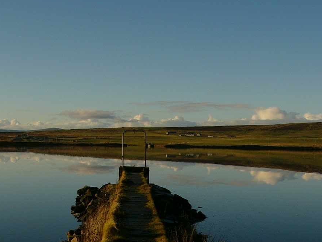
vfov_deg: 22.3
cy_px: 191
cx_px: 149
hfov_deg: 29.8
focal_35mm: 65
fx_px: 605
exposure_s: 1/2000
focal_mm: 6
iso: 50
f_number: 2.8
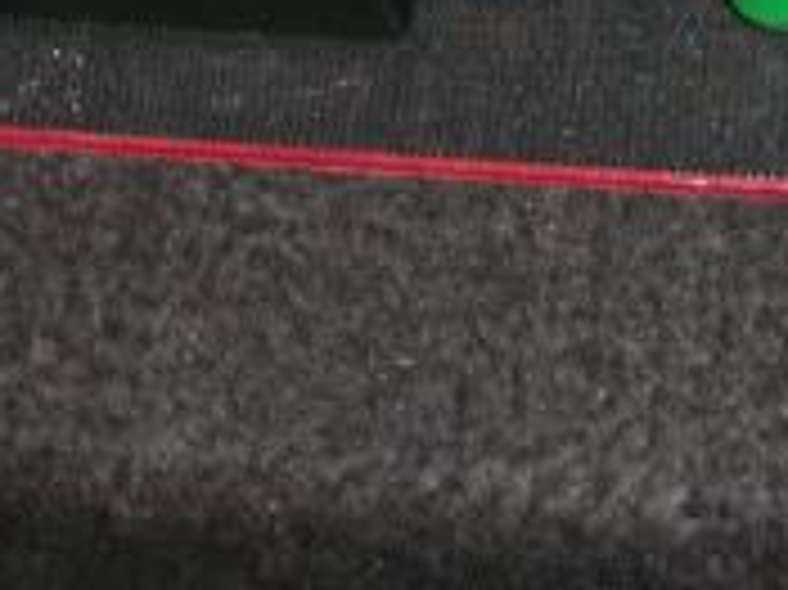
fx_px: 3640
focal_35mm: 160
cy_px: -473
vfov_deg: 8.9
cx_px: 599
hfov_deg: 12.3
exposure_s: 1/30
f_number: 3.1
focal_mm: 6.3
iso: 80
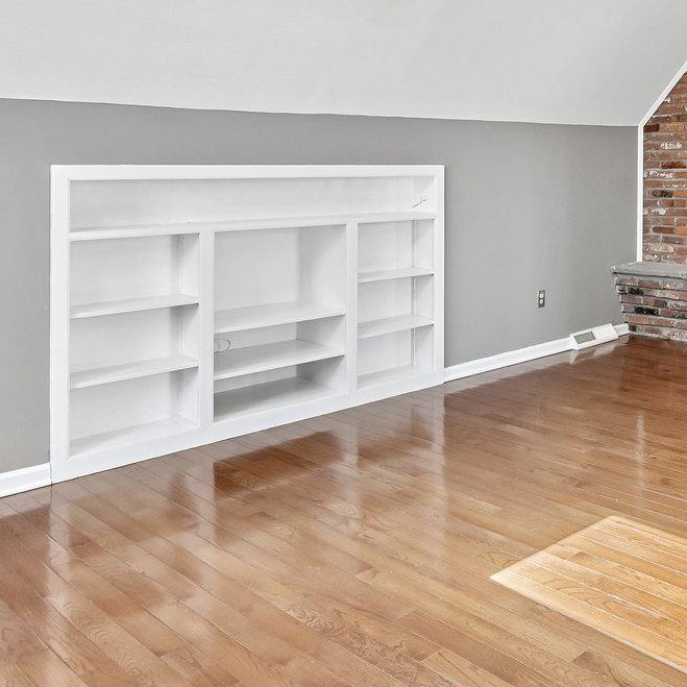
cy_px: 168
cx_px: 602
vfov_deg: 43.4
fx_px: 831
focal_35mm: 37
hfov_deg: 41.8
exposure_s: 1/8
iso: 400
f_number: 8
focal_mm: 14
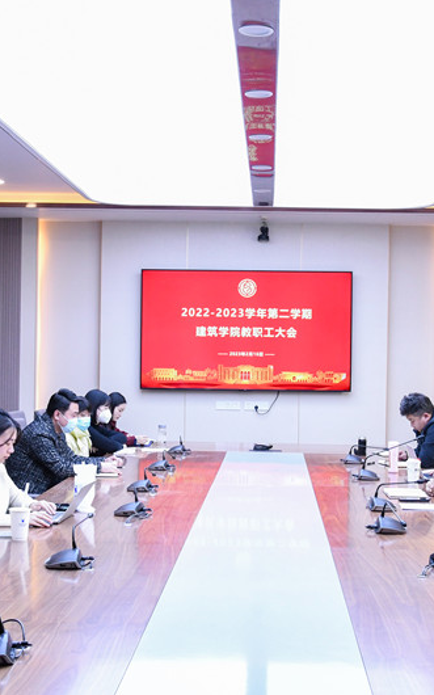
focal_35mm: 60
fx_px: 1136
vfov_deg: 34.0
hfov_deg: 21.6
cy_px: 347
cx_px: 239
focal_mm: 26
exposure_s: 1/100
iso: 2000
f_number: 8
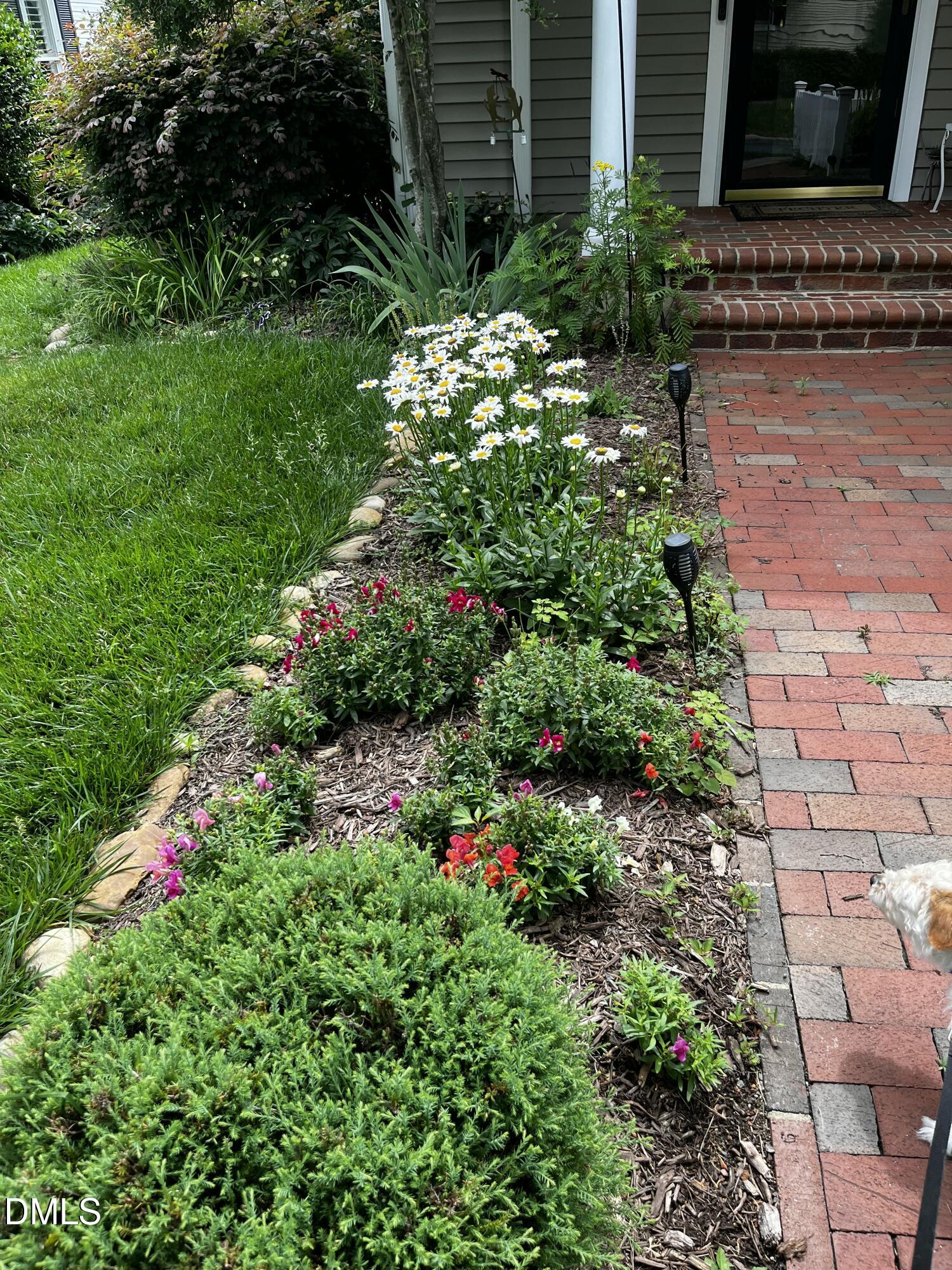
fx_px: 953
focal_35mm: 26
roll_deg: +1.2
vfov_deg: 67.3
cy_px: 635
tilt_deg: -30.9
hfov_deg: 53.1
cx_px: 476
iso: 50
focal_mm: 5.1
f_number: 1.6
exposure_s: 1/639
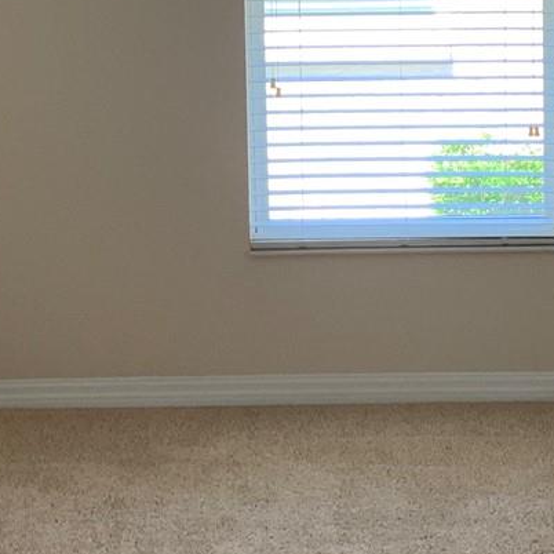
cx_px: 398
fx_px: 1847
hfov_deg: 17.0
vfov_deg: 16.8
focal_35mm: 102
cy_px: 57
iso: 40
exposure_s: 1/60
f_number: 1.8
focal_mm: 3
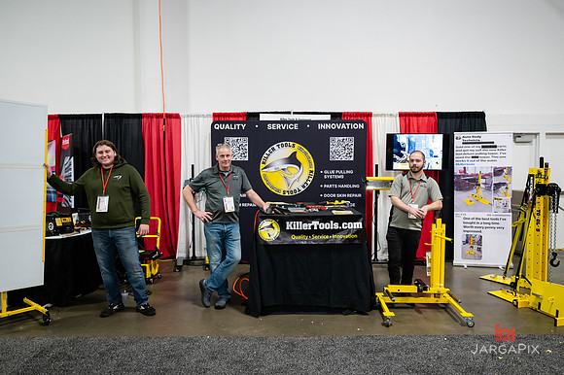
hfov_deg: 66.8
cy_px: 186
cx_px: 295
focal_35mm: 27
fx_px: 428
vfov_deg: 47.4
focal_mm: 26
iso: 3200
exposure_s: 1/200
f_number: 3.2
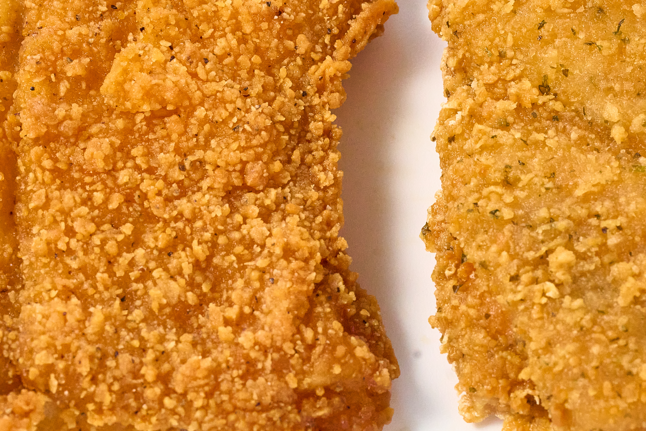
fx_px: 4271
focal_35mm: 238
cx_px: 391
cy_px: 171
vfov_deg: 5.8
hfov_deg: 8.6
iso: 1600
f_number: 11
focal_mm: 117
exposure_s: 1/160
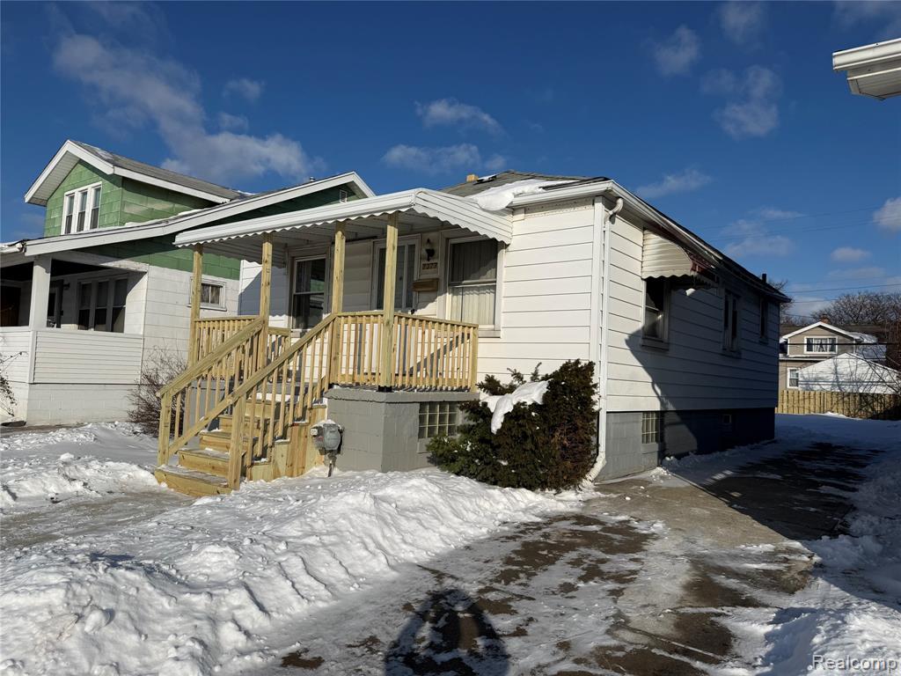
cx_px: 450
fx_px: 625
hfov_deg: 71.6
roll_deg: -2.9
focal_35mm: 24
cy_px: 338
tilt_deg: +2.2
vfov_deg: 56.8
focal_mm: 6.76
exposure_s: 1/14286
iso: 80
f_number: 1.78
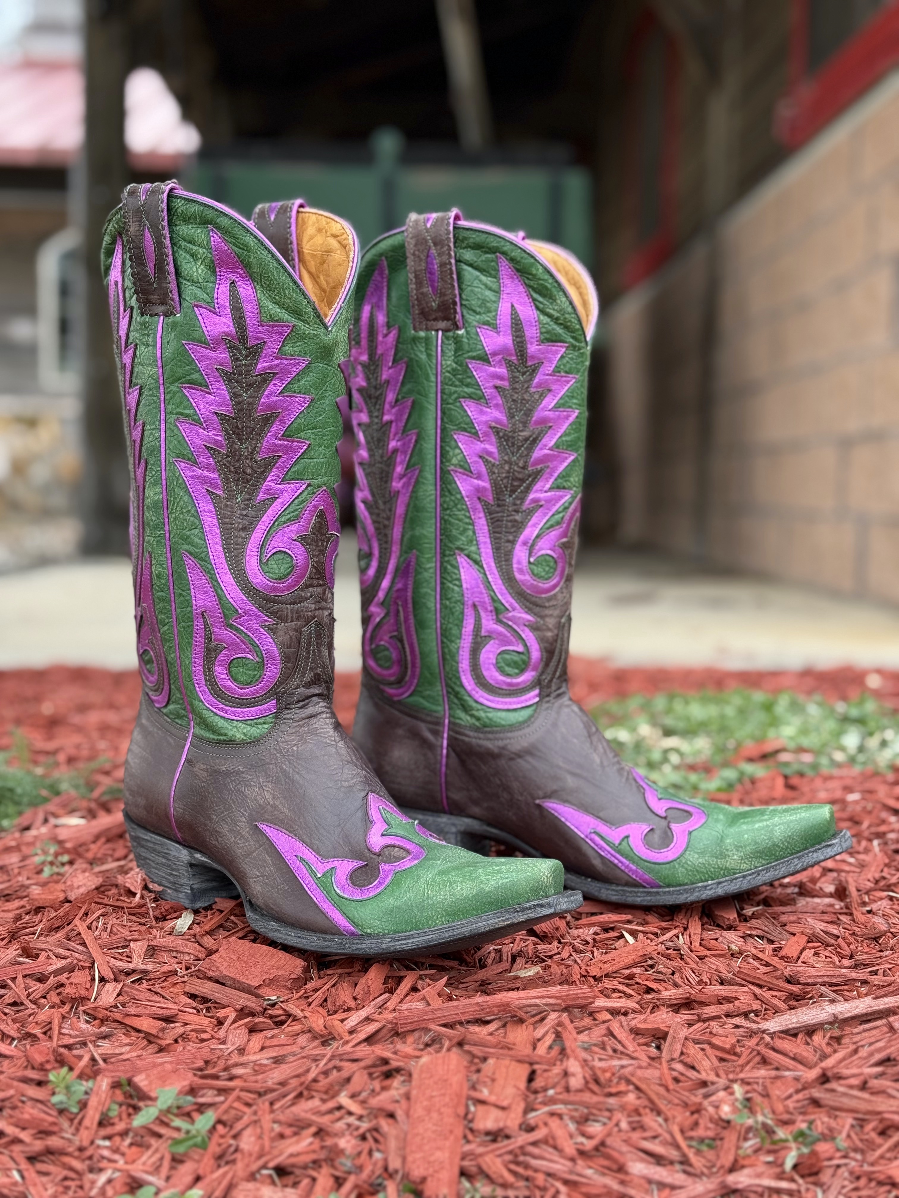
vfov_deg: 39.7
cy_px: 599
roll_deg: -1.2
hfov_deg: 30.3
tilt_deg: -3.2
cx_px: 450
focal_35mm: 48
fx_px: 1662
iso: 80
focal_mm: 6.76
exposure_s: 1/493
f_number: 1.78
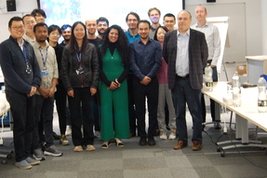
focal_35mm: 67
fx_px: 495
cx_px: 100
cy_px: 61
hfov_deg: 30.1
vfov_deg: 20.3
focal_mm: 31
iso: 800
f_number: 6.3
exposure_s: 1/13
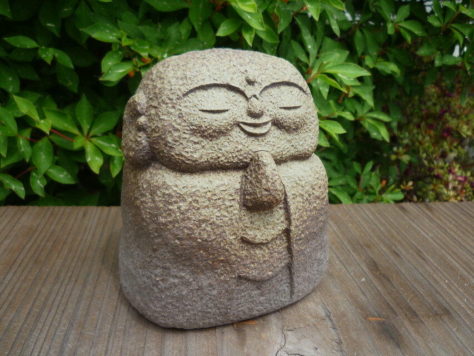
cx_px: 237
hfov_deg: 60.0
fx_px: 411
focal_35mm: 30
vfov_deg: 46.8
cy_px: 178
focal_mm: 4.4
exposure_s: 1/400
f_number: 2.8
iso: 100
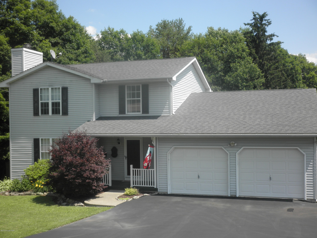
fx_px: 403
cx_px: 158
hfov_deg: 42.9
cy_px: 119
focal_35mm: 44
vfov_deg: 32.9
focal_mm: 7.9
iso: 64
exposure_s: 1/500
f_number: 3.4
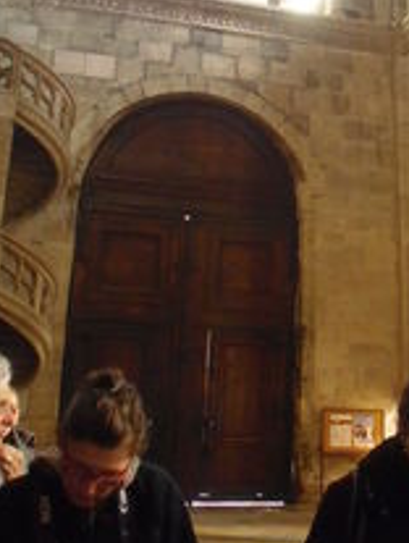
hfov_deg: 27.1
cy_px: 136
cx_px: 239
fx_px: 848
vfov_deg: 34.7
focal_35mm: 54
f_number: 2.6
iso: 400
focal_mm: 4.65
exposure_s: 1/10
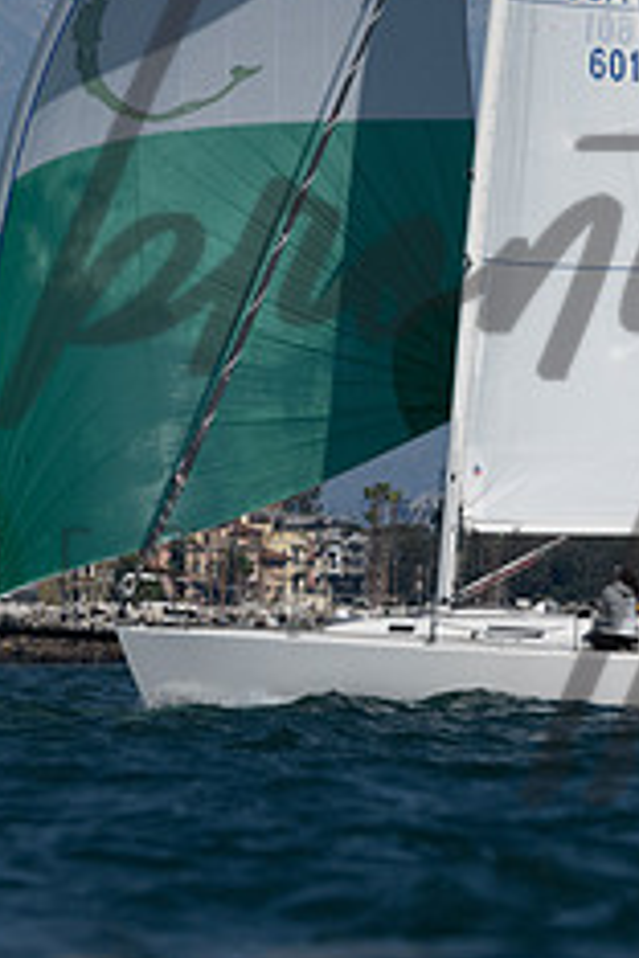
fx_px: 22789
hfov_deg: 1.6
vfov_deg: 2.4
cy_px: 352
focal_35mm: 856
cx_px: 425
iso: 400
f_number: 8
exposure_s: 1/3200
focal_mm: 300
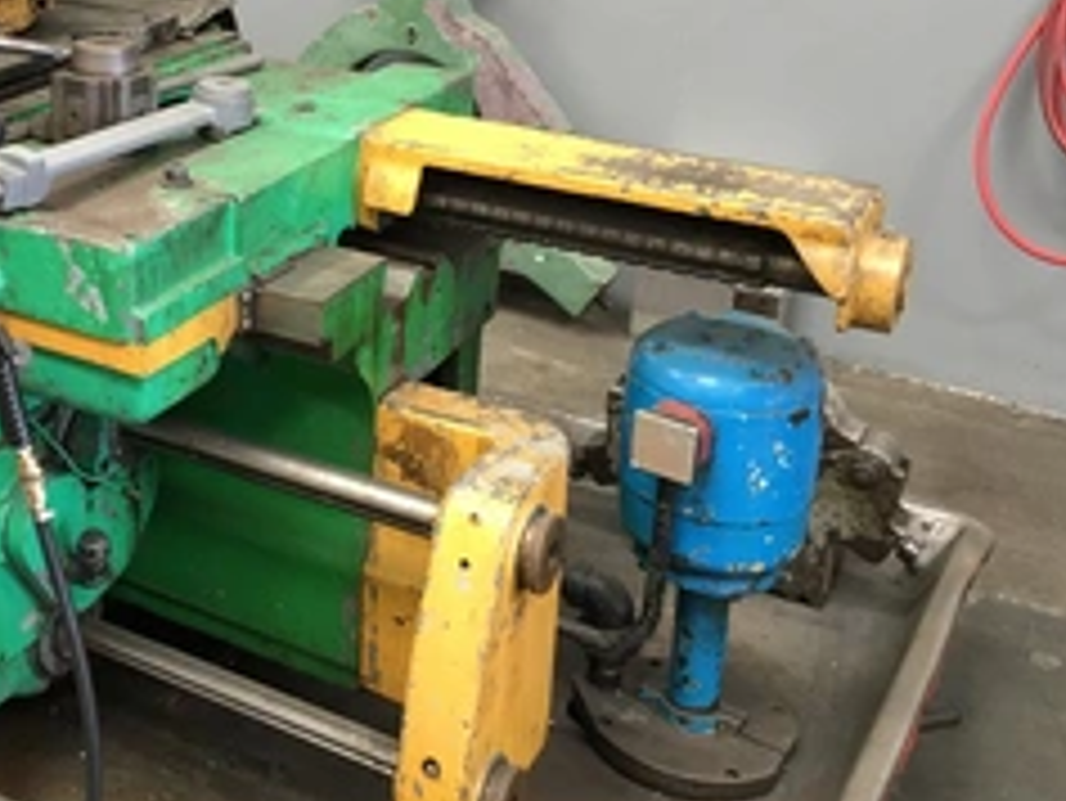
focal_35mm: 49
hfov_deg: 37.3
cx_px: 189
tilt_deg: -18.7
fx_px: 1510
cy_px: 202
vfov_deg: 29.3
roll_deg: +0.7
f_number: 2.2
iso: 40
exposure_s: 1/15
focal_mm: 4.15
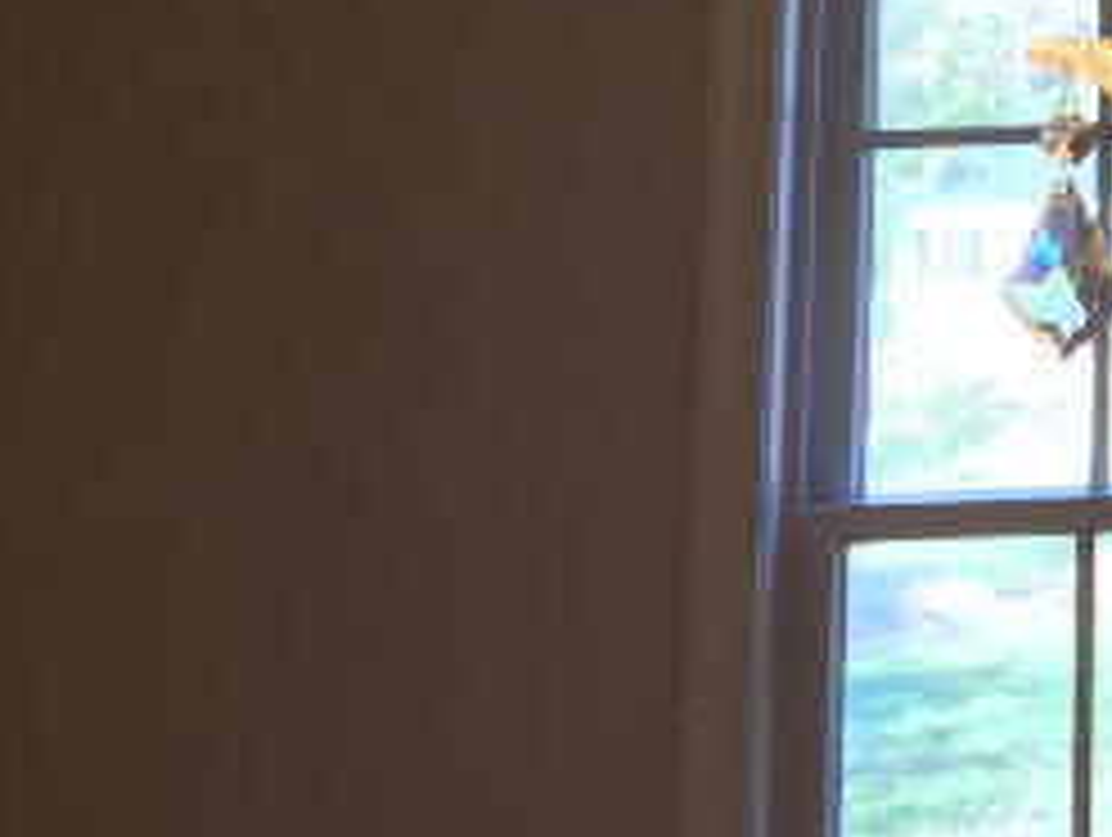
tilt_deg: +11.4
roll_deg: -1.1
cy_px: -598
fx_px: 3860
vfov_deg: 11.6
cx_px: 1967
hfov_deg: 14.5
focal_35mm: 120
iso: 32
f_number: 2.2
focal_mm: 4.15
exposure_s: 1/40
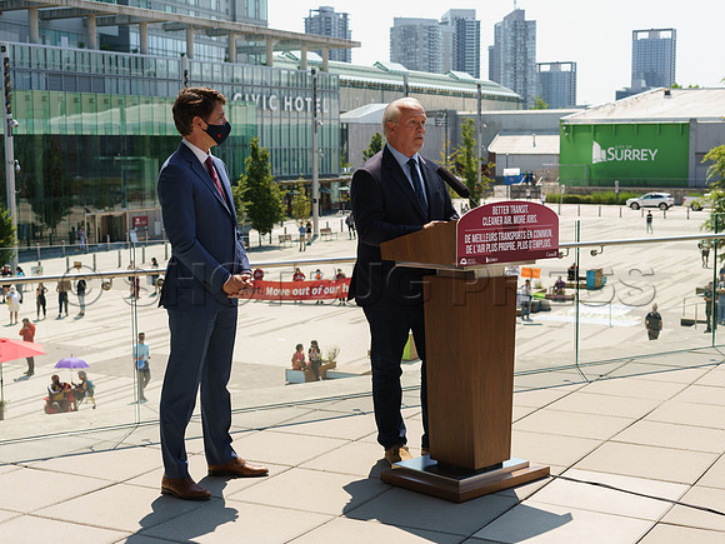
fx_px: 1133
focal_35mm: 54
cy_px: 272
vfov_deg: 27.0
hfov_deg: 35.5
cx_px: 362
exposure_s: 1/320
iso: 80
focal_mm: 50
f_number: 5
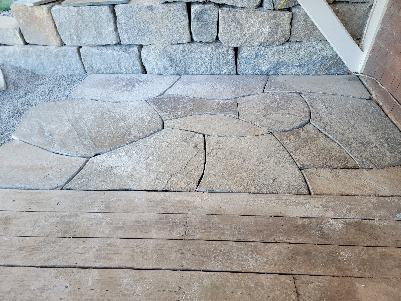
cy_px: 150
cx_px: 200
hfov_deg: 71.6
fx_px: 278
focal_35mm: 24
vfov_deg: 56.8
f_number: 1.8
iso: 64
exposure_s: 1/120
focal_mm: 6.7
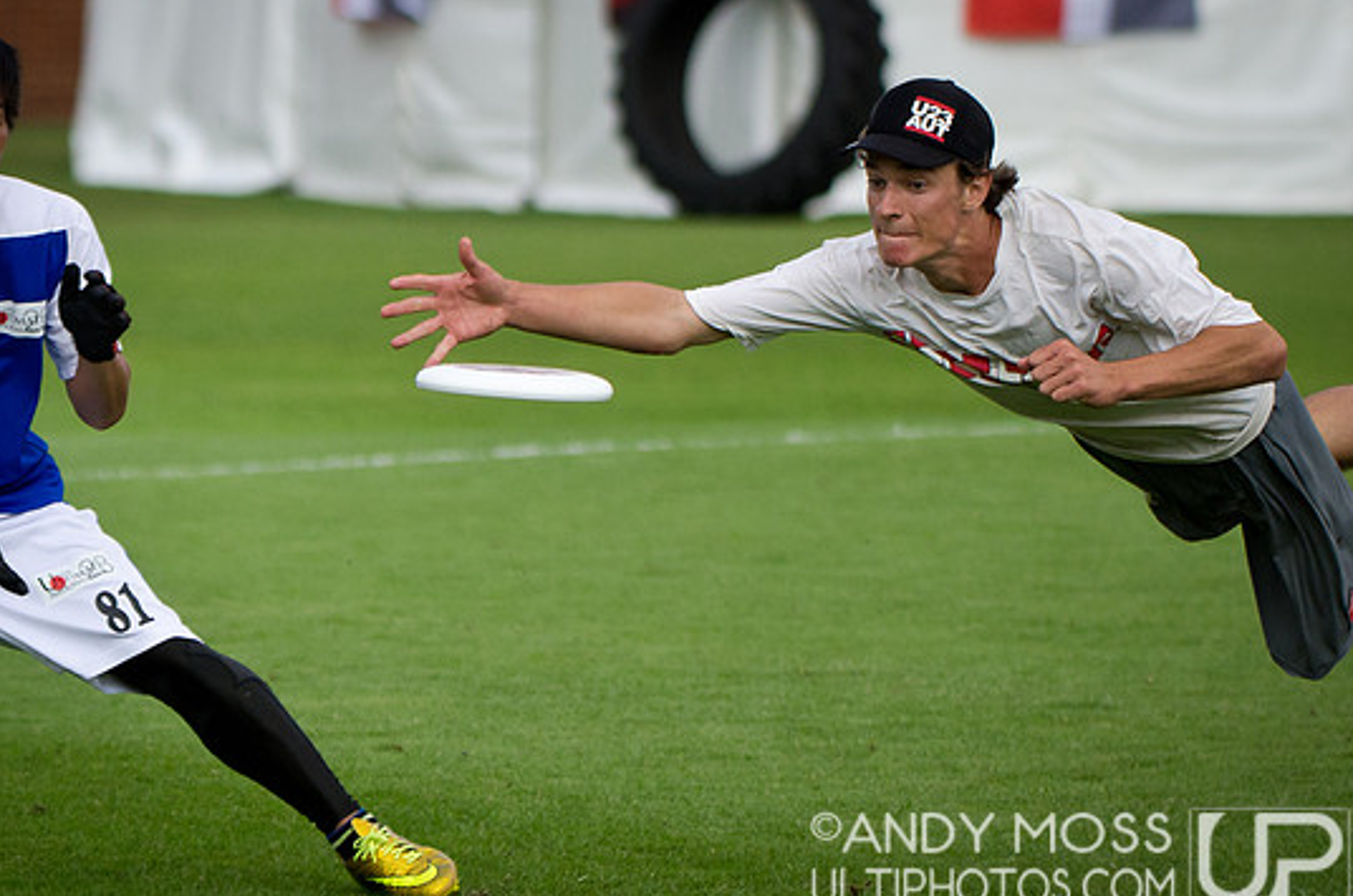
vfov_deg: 5.4
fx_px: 9434
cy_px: 452
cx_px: 649
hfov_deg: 8.2
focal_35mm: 252
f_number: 2.8
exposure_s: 1/6400
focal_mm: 155
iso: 500
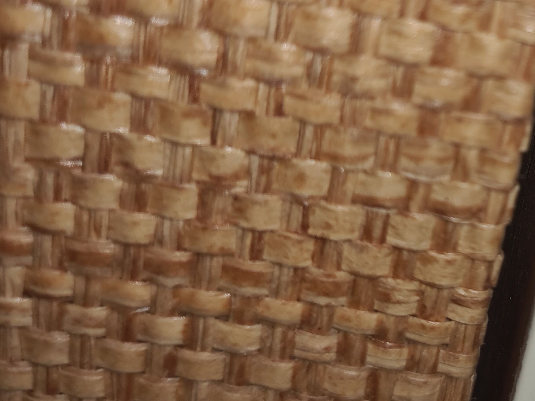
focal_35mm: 57
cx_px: 520
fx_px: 881
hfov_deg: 31.5
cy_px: 188
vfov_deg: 25.7
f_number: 1.8
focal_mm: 5.4
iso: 50
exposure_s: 1/299
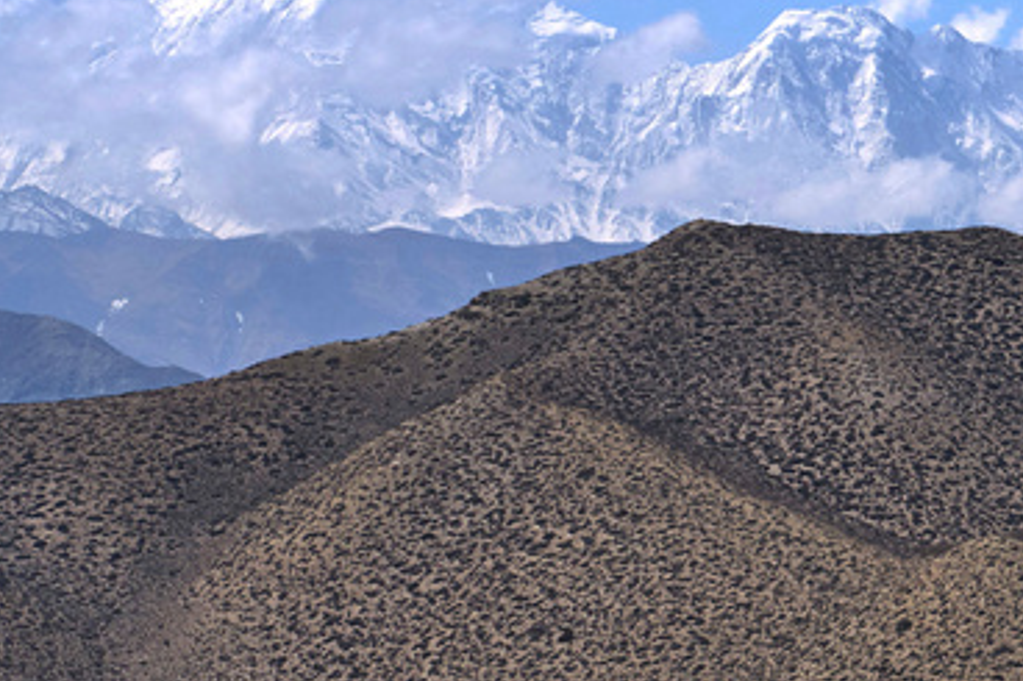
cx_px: 1379
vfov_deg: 7.7
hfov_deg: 11.2
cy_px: 637
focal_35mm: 178
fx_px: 5056
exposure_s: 1/1000
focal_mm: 64
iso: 400
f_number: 11
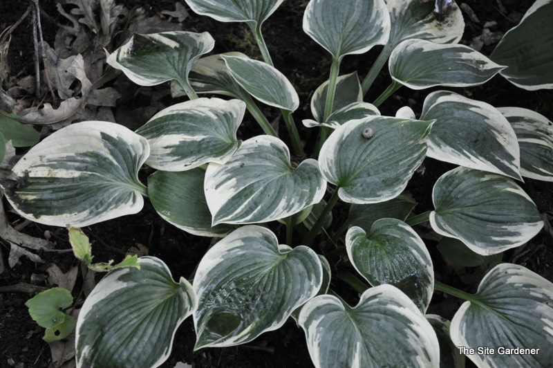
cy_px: 184
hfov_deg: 19.5
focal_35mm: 105
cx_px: 276
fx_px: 1612
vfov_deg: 13.0
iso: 1000
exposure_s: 1/125
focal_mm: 70
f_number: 5.3
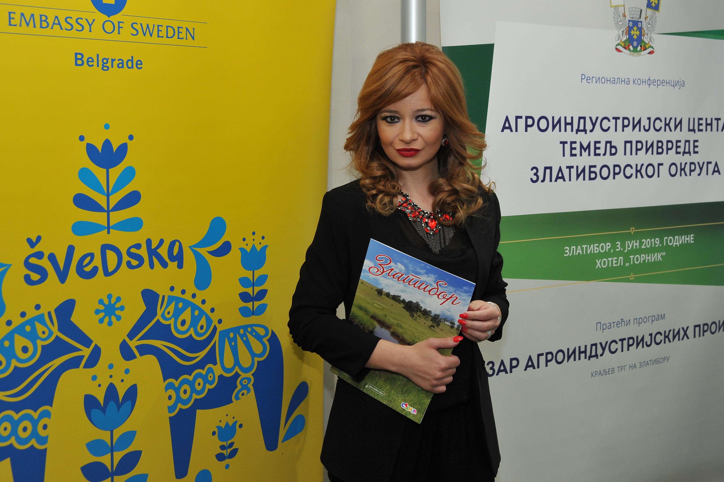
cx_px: 387
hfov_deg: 41.9
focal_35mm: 47
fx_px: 945
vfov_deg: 28.6
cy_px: 202
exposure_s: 1/100
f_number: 5.6
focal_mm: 36
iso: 1250
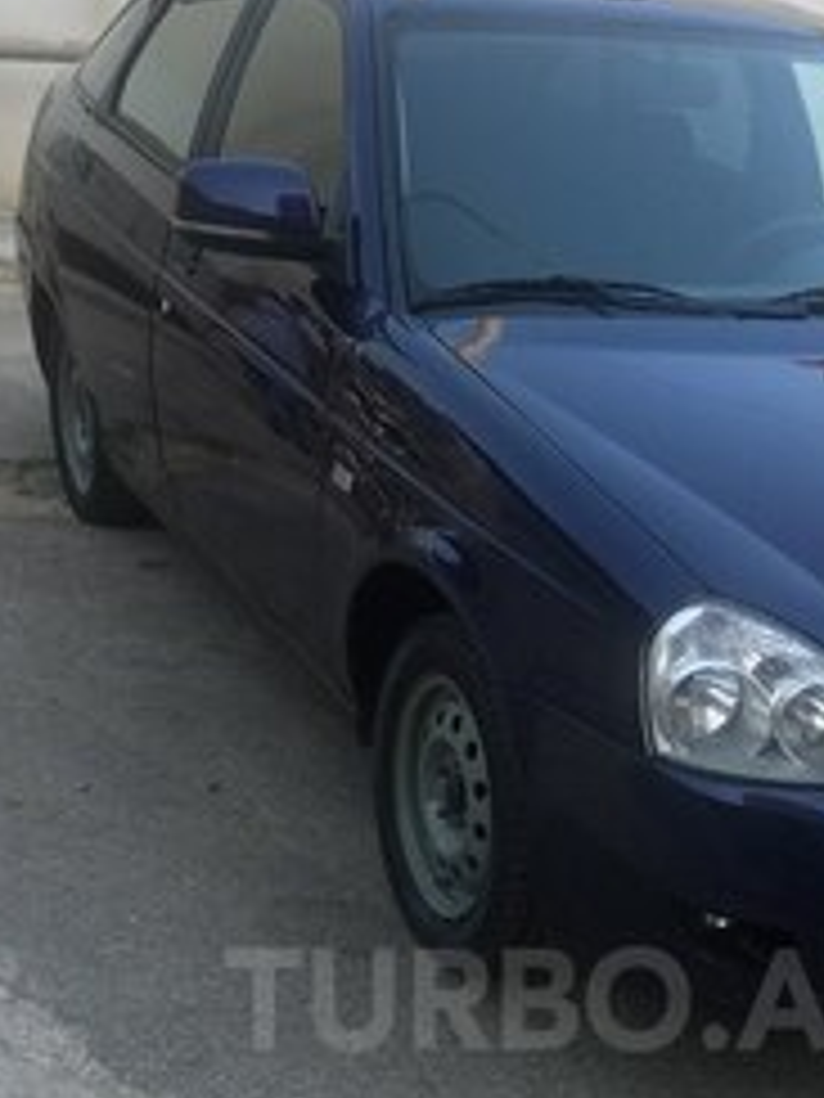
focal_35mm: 59
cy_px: 999
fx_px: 1873
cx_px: 572
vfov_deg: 31.1
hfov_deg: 24.7
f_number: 2.2
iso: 25
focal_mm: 4.15
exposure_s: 1/272
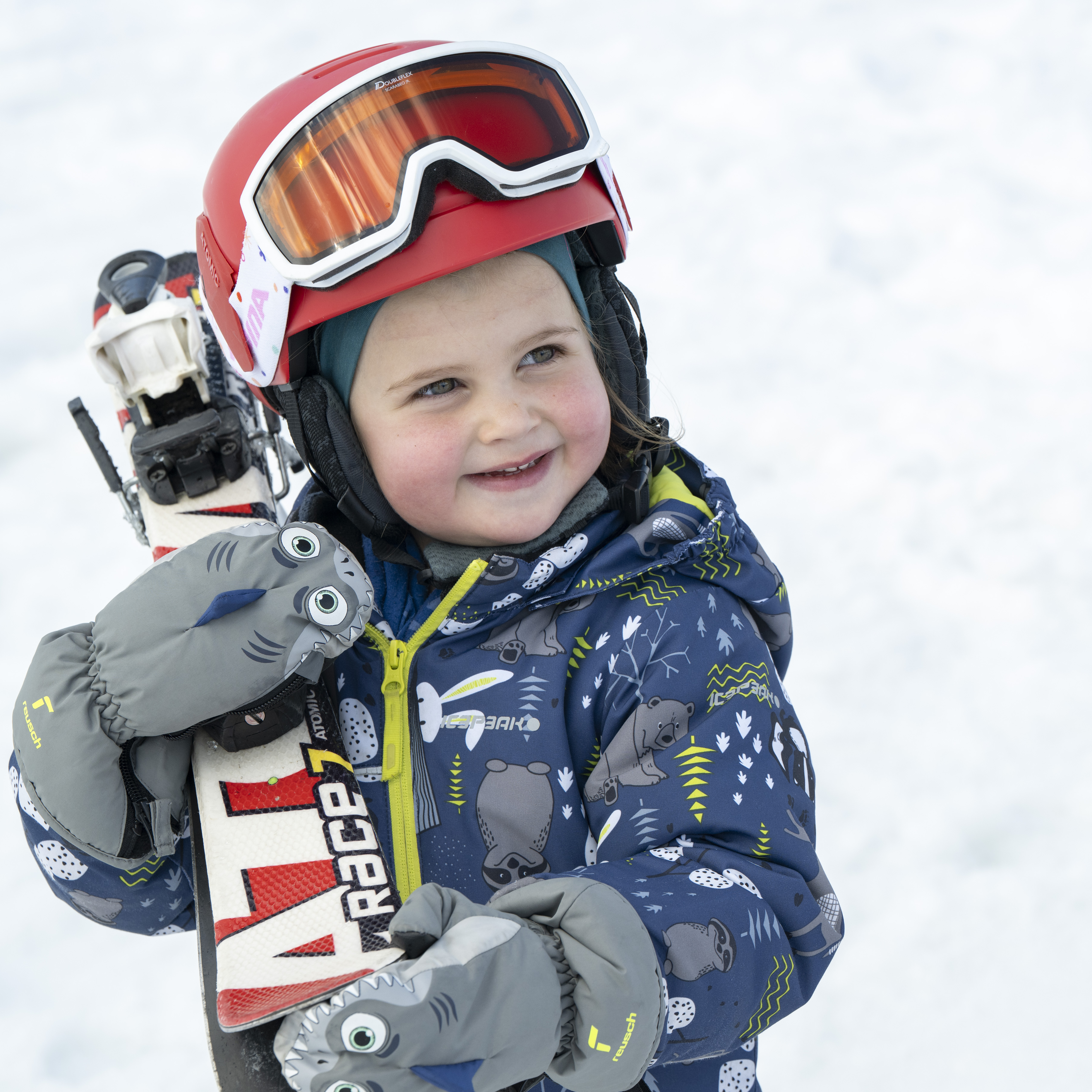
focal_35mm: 139
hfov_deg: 12.5
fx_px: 4961
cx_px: 777
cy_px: 545
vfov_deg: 12.6
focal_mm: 101
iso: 100
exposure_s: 1/320
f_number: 7.1
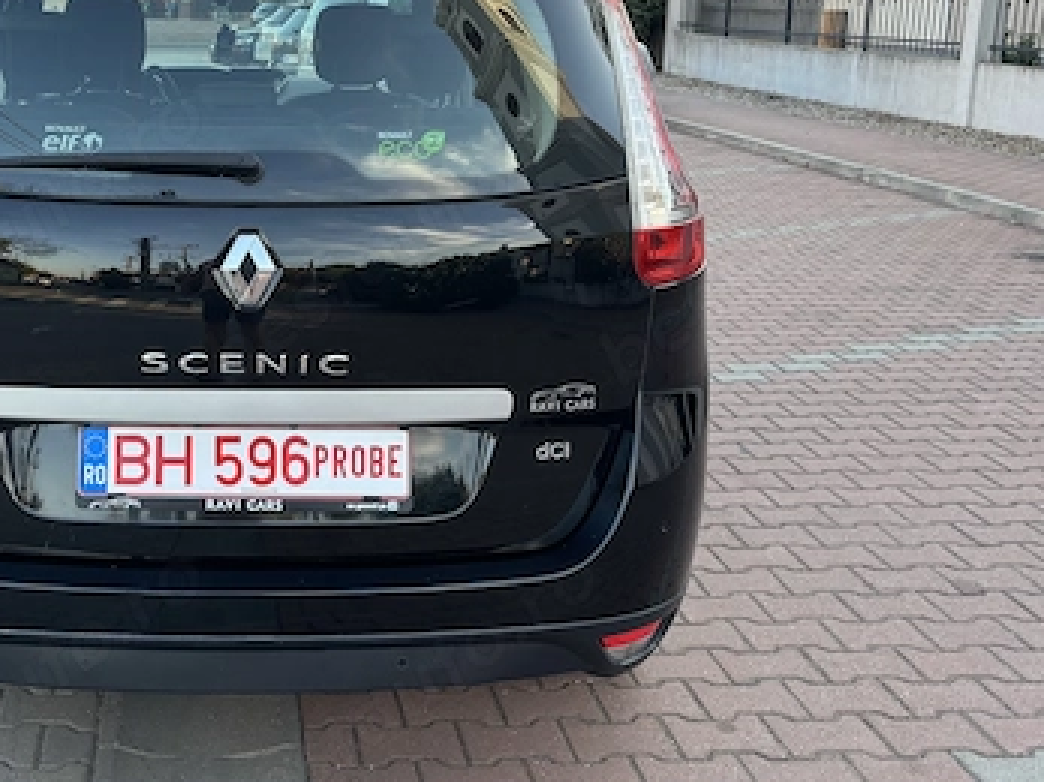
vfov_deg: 32.0
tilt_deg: -12.7
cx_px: 241
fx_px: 1357
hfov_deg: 40.7
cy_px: 277
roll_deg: +0.3
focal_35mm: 45
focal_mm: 5.96
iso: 40
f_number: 1.6
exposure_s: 1/175
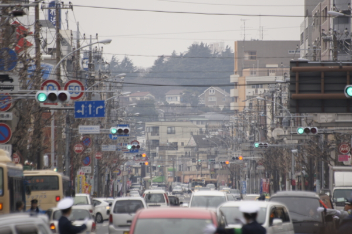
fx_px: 4396
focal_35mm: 450
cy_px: 117
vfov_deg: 3.0
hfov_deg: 4.6
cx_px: 176
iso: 400
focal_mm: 300
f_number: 5.6
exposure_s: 1/500
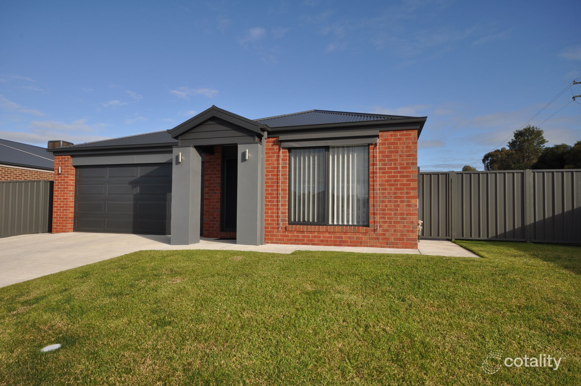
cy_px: 193
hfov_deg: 81.3
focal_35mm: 21
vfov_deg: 59.4
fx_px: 339
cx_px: 290
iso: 200
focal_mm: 14
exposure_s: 1/200
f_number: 13
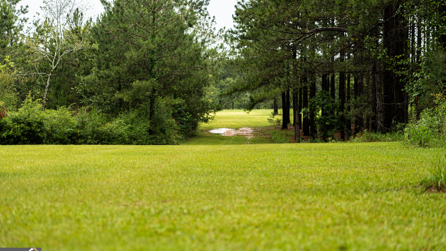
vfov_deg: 10.9
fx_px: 1313
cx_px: 222
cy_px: 112
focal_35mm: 111
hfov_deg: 19.3
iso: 500
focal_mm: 105
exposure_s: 1/160
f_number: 4
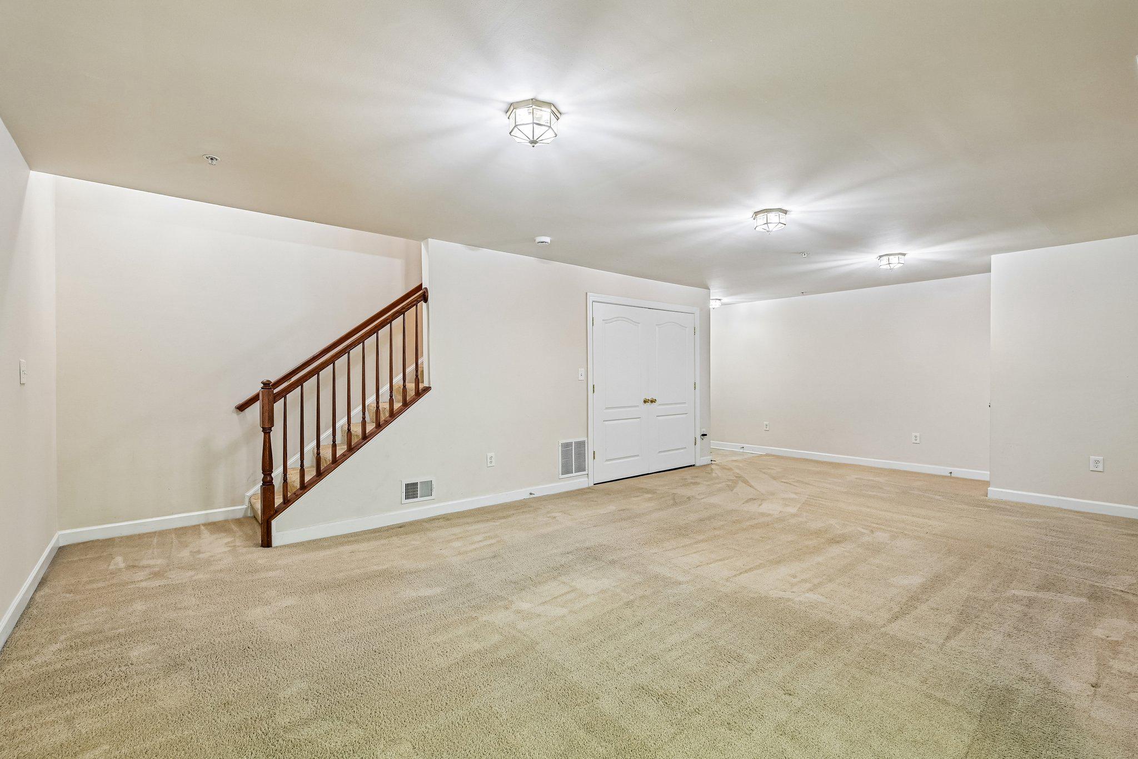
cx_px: 569
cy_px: 380
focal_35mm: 16
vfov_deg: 73.7
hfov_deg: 96.7
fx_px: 506
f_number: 8
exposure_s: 1/8
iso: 400
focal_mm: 16
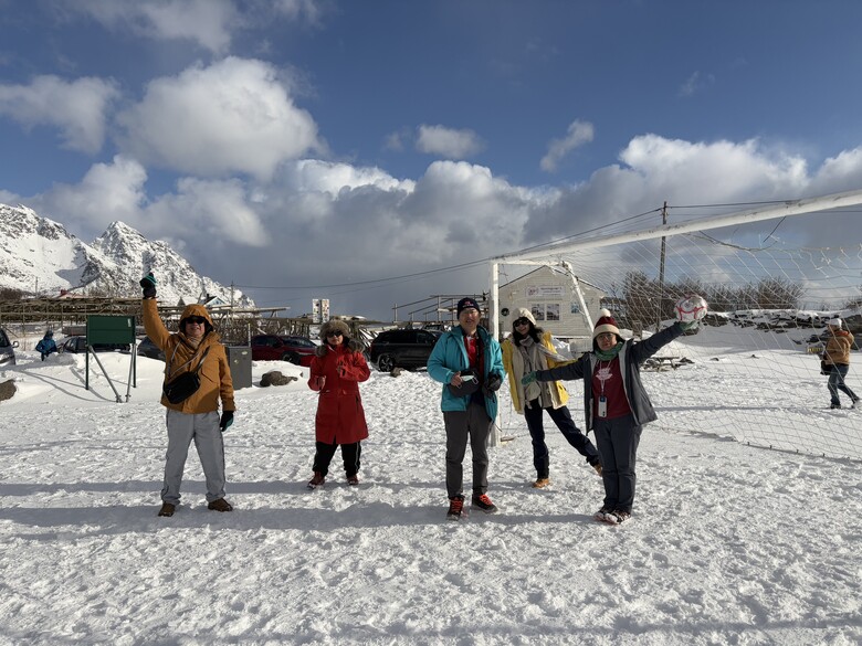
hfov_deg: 67.3
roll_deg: +0.0
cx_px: 431
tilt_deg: +0.3
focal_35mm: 26
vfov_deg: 53.1
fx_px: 647
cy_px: 323
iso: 50
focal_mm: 5.96
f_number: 1.6
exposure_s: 1/8850
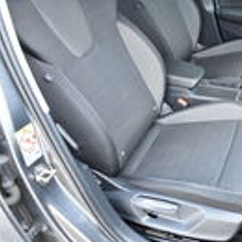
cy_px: 123
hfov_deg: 41.5
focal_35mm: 39
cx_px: 182
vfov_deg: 42.8
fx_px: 308
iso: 450
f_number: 4
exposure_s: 1/60
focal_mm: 20
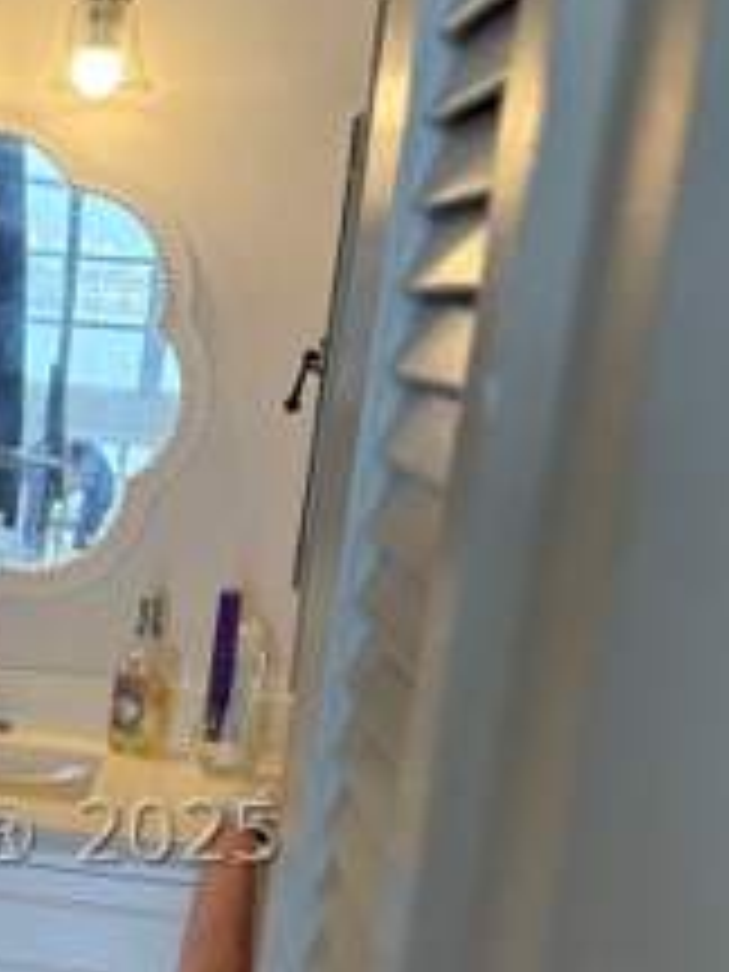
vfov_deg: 26.7
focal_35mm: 71
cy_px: 832
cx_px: -36
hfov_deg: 20.0
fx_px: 1994
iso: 200
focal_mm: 6.76
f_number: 1.78
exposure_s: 1/120
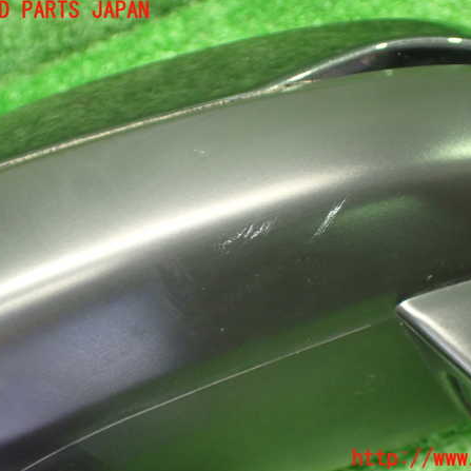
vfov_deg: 43.9
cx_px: 274
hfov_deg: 43.7
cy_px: 235
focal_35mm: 38
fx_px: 585
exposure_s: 1/40
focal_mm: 5.79
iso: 800
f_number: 2.4
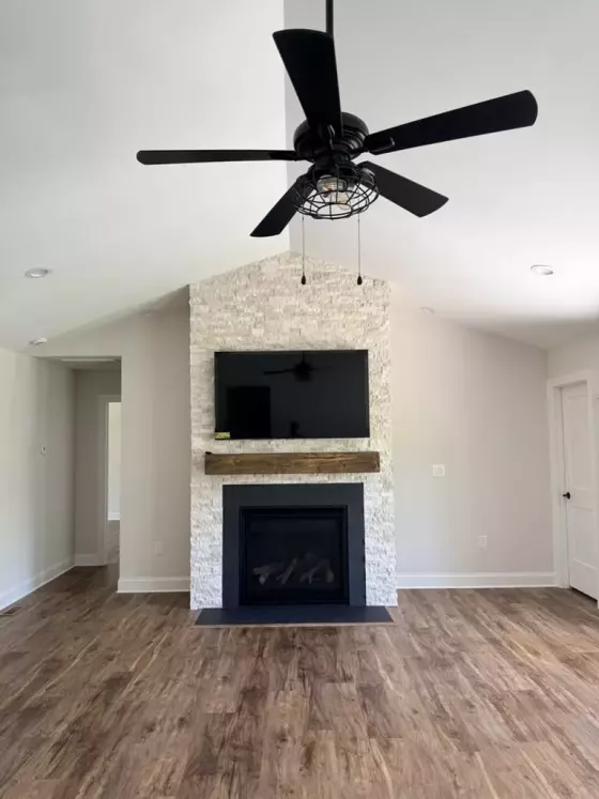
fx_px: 554
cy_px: 400
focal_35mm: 24
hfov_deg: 56.8
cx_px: 300
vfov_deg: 71.6
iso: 160
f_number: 1.78
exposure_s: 1/121
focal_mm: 6.76
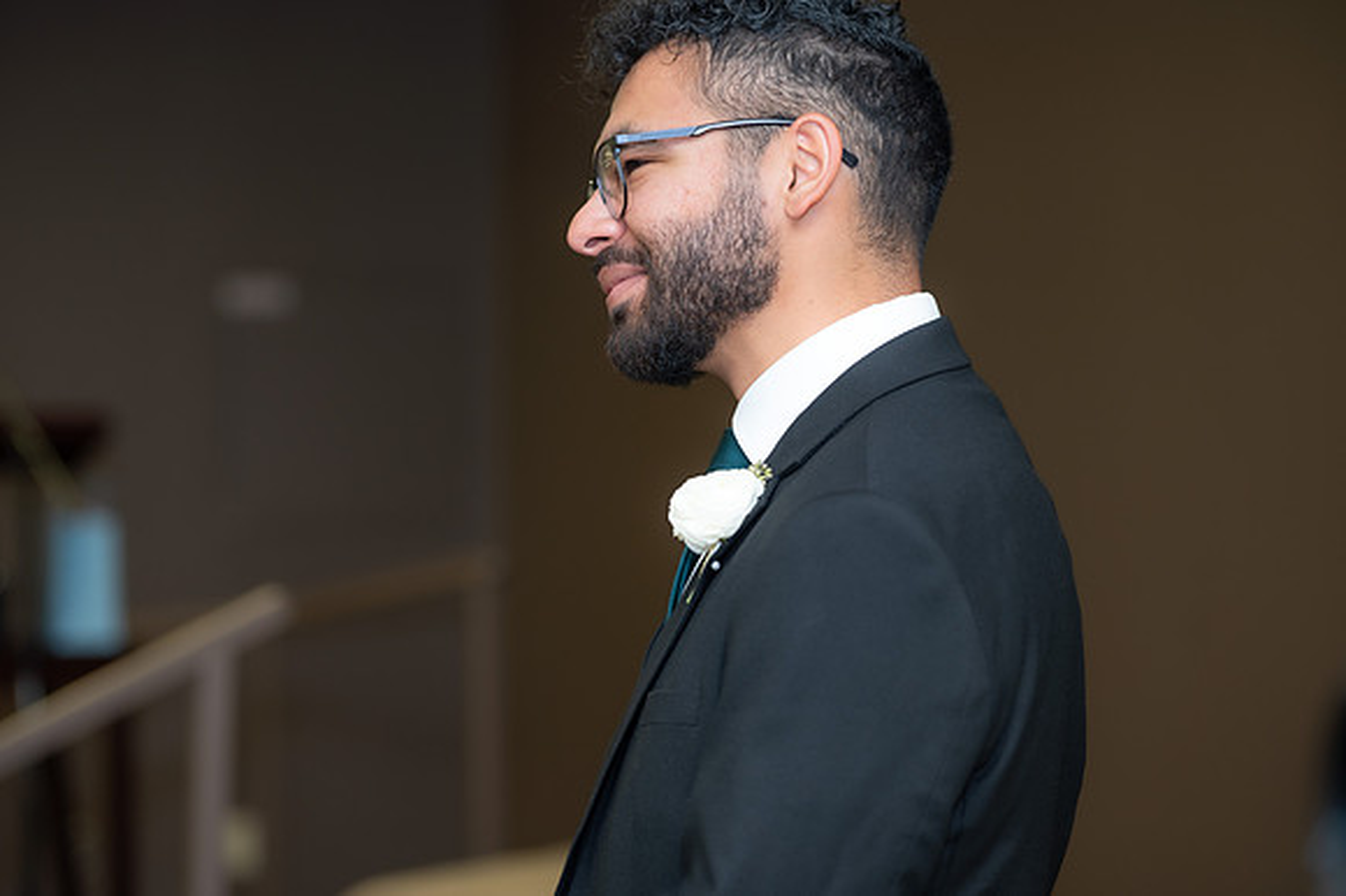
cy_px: 448
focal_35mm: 110
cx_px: 673
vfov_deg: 12.4
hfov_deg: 18.6
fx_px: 4110
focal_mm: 110
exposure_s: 1/80
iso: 200
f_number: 2.8
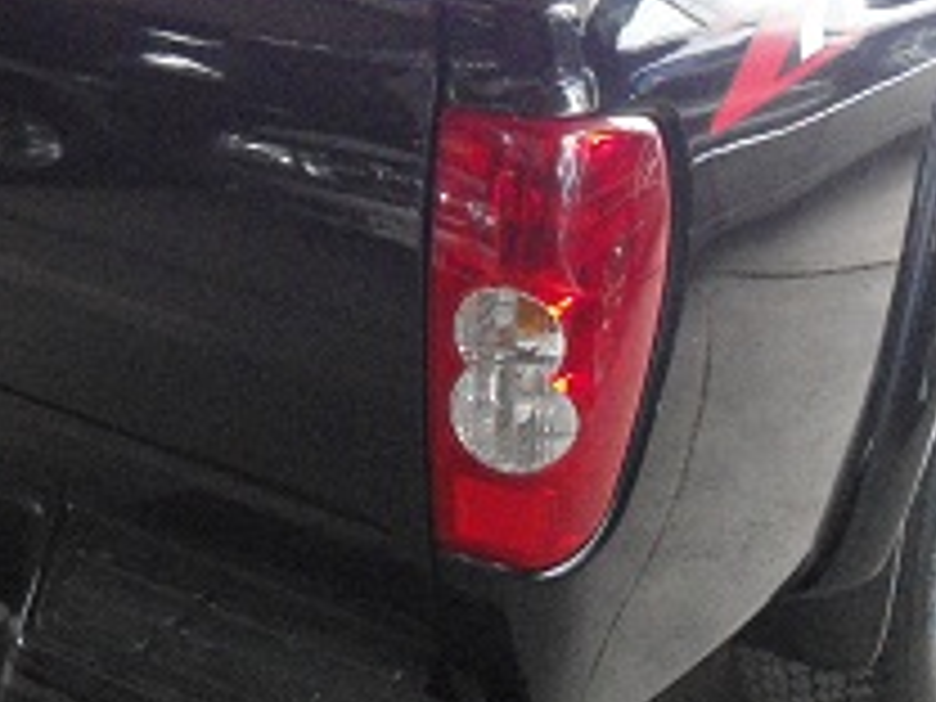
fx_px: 1758
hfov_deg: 29.8
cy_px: 88
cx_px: 461
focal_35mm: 65
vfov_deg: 22.1
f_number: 2.8
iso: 400
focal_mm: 4.7
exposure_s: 1/125
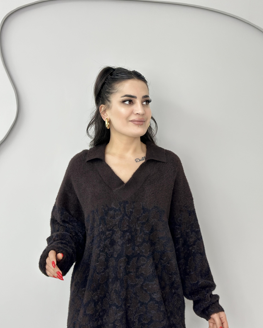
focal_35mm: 51
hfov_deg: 29.7
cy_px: 177
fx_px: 496
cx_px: 134
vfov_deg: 36.6
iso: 125
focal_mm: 6.86
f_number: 1.78
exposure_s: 1/100
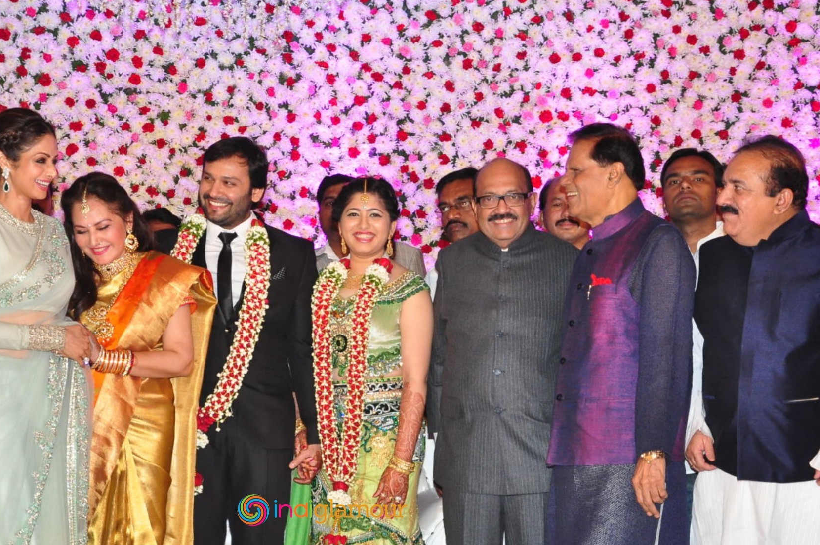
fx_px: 2321
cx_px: 322
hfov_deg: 20.0
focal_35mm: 102
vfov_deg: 13.4
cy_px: 362
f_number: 7.1
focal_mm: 50
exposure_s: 1/125
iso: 1000
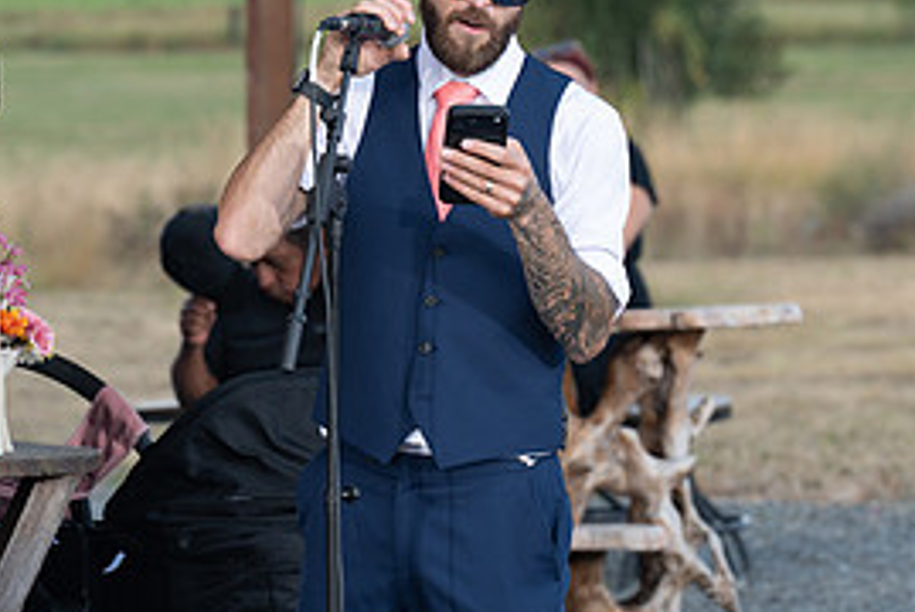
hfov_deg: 6.4
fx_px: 8218
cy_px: 314
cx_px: 534
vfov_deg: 4.3
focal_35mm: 323
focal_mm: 150
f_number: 5.6
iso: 320
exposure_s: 1/125
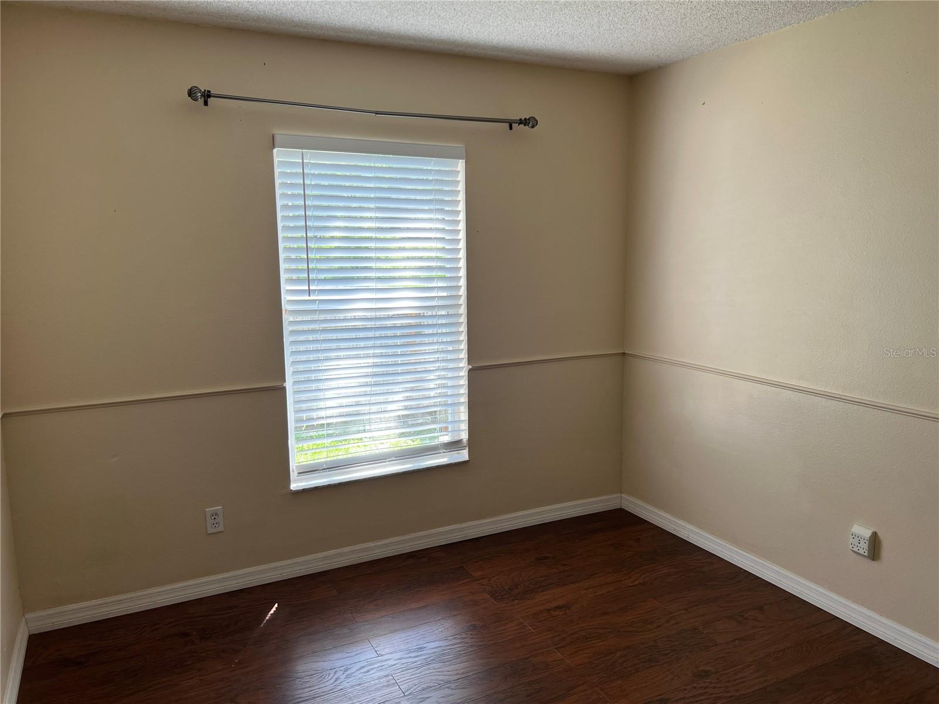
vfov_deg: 53.1
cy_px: 352
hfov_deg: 67.3
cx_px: 470
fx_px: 705
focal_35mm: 26
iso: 50
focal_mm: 5.7
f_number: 1.5
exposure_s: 1/145
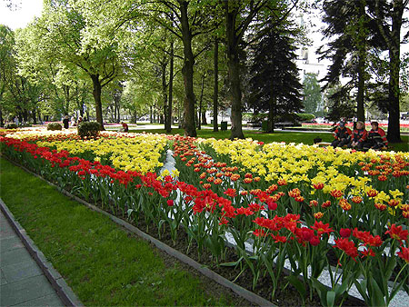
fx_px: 331
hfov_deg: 63.4
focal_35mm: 28
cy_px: 154
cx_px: 204
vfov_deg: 49.8
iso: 64
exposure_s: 1/170
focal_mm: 4.7
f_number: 2.8
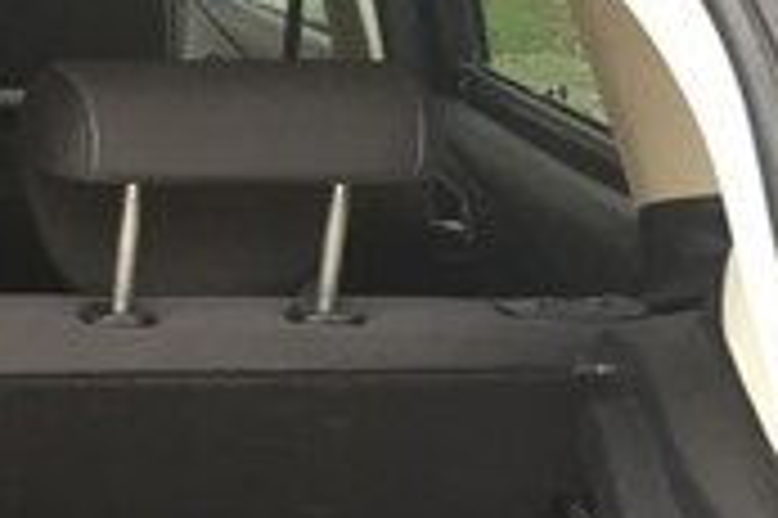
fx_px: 2483
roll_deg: -0.1
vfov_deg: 11.5
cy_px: 750
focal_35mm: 115
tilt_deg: -26.9
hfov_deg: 16.5
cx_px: -324
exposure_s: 1/33
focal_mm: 4.15
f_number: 2.2
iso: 50
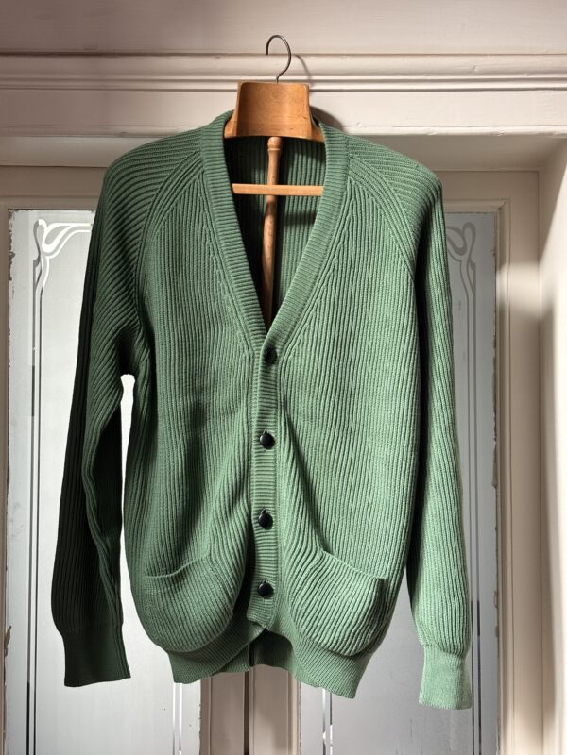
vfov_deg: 36.8
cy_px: 378
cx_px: 284
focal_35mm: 52
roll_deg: +0.0
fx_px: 1136
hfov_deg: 28.0
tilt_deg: +2.2
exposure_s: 1/60
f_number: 1.6
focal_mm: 5.96
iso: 125
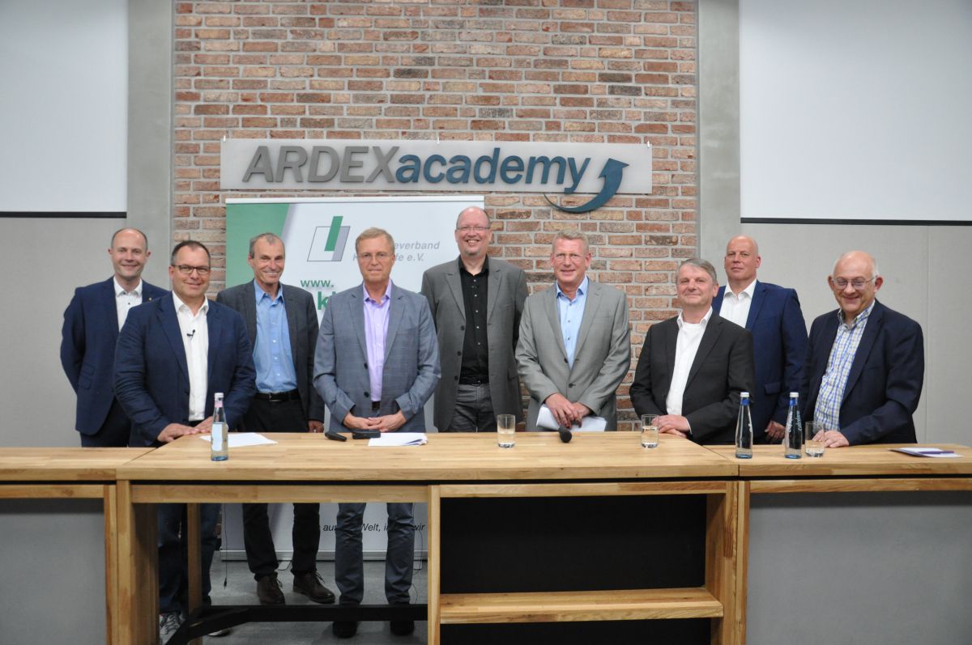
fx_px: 849
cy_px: 322
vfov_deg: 41.6
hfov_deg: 59.6
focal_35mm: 32
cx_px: 486
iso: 1600
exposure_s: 1/160
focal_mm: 21
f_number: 3.8
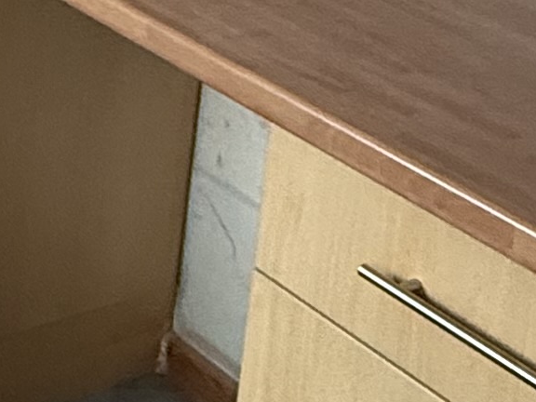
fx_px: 1517
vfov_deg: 13.4
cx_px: -367
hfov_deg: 17.2
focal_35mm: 98
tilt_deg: -10.6
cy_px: -351
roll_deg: -1.5
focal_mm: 2.22
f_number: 2.2
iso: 400
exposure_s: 1/60
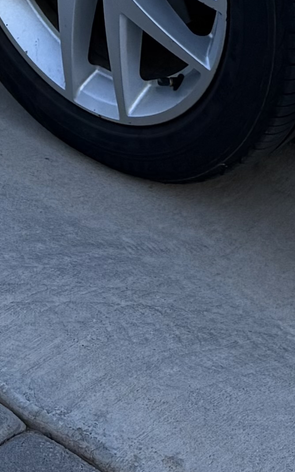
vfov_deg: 13.7
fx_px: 1748
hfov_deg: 9.6
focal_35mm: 136
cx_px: 208
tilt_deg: -15.9
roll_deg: +1.5
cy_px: -382
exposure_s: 1/1493
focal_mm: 6.76
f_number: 1.78
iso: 100
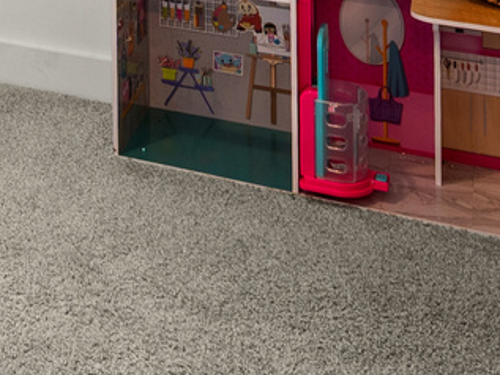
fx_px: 1344
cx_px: -364
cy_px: -372
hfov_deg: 17.6
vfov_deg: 13.6
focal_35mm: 93
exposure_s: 1/5
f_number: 7.1
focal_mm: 15
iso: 400
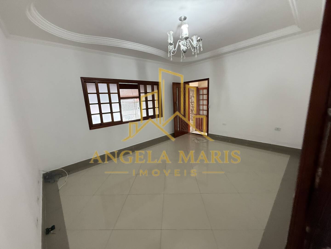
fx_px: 134
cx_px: 166
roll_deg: +0.3
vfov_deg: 85.7
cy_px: 124
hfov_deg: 102.1
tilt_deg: -16.4
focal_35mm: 14
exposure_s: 1/60
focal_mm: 2.22
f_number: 2.2
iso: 400
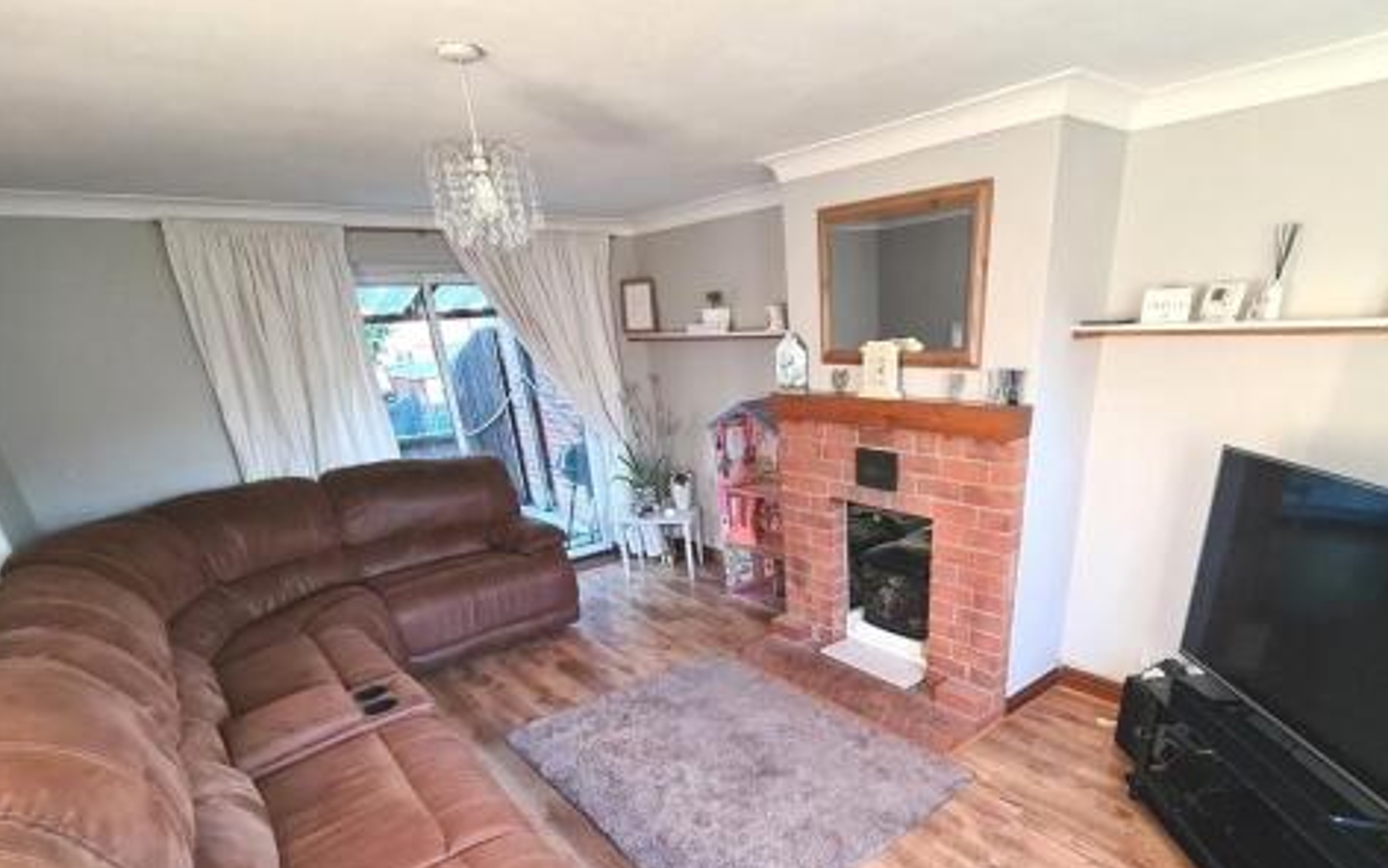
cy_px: 631
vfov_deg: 64.7
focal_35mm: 17
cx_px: 775
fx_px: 643
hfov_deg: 93.9
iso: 250
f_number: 2.2
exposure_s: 1/50
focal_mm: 2.2
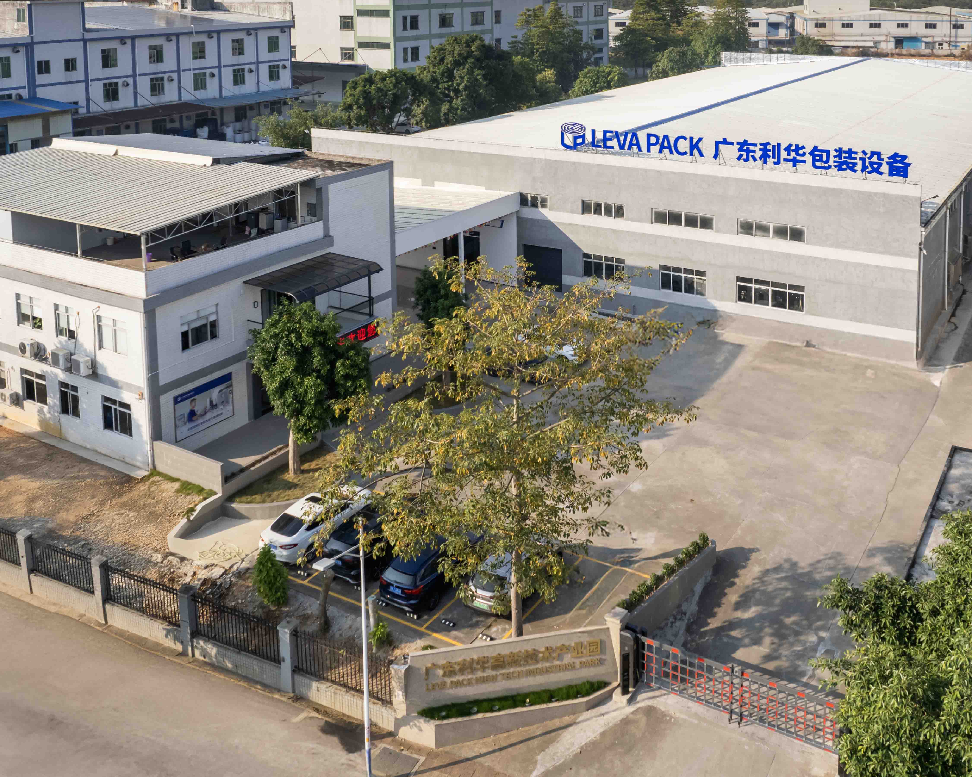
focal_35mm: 25
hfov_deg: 68.1
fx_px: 719
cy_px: 391
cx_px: 468
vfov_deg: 56.8
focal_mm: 8.38
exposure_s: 1/1600
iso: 130
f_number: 2.8
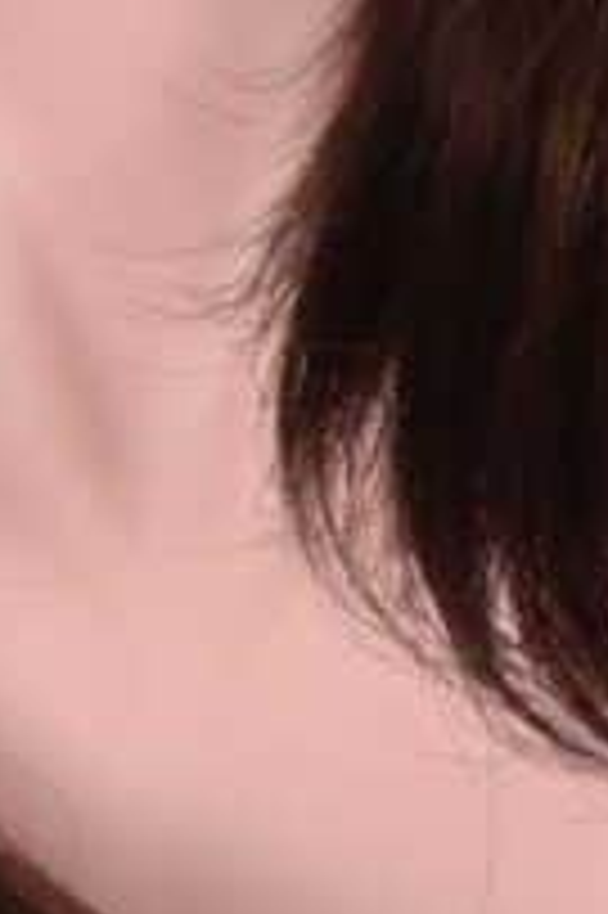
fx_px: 7206
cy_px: -653
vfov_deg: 7.1
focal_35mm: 284
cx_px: 101
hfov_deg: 4.8
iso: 1000
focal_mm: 48
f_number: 7.1
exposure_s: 1/80
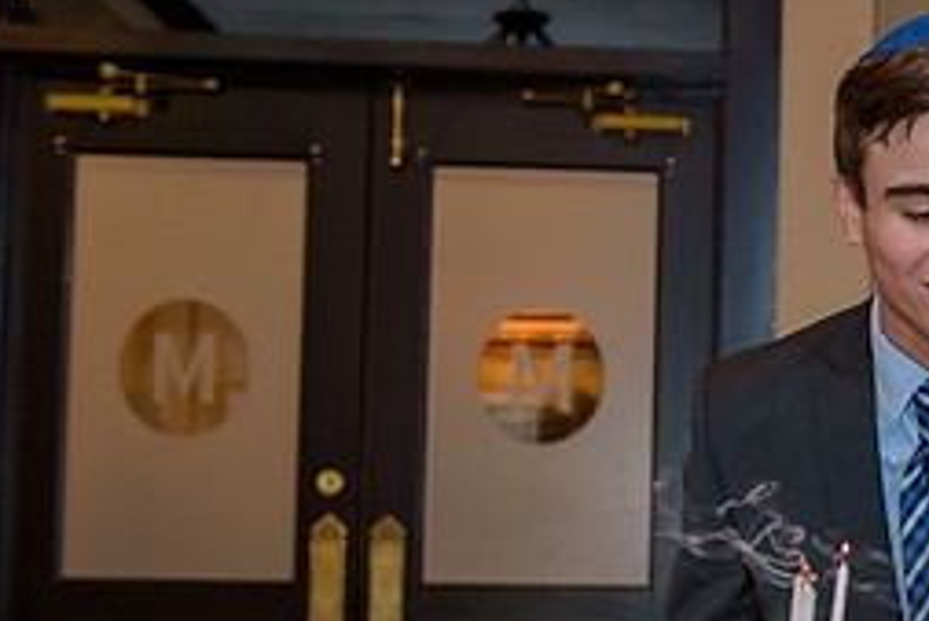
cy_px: 457
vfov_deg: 15.7
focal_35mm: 87
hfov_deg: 22.3
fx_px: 2246
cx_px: 984
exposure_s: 1/125
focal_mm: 38
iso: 1250
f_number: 3.2
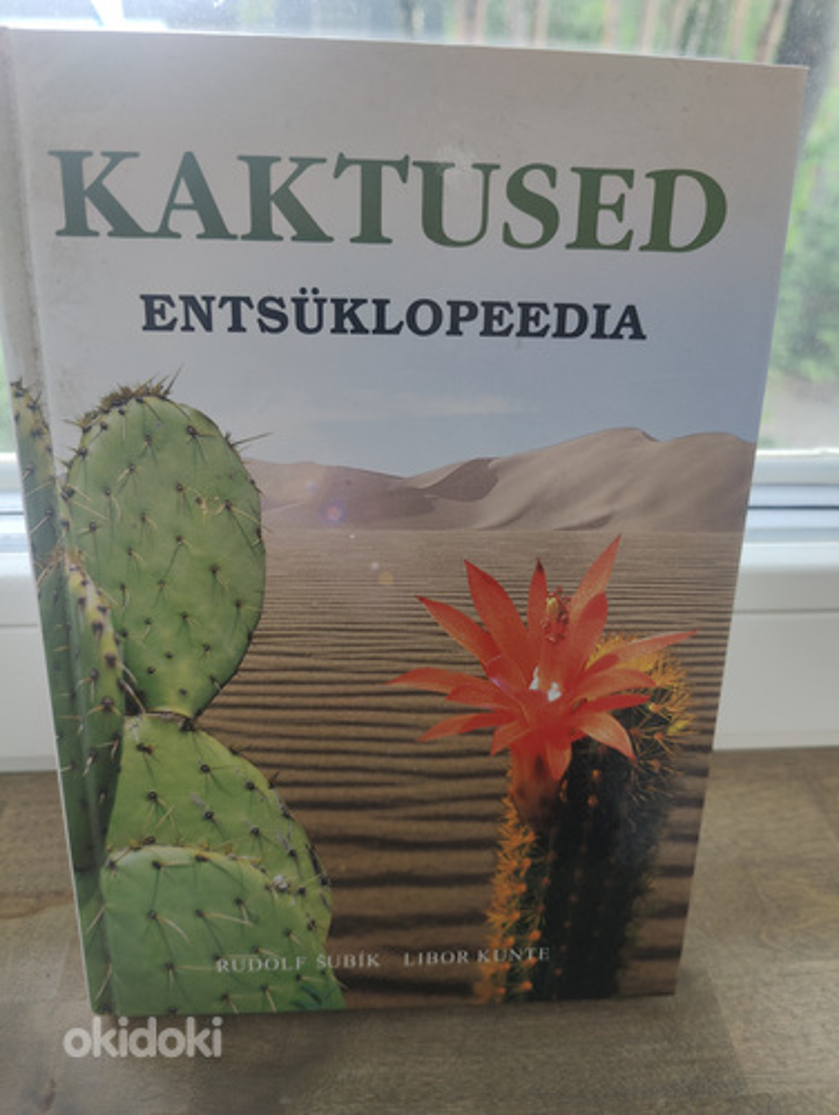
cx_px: 420
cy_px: 558
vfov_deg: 73.9
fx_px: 742
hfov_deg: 59.0
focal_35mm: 23
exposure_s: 1/50
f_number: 1.8
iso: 250
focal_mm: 6.06
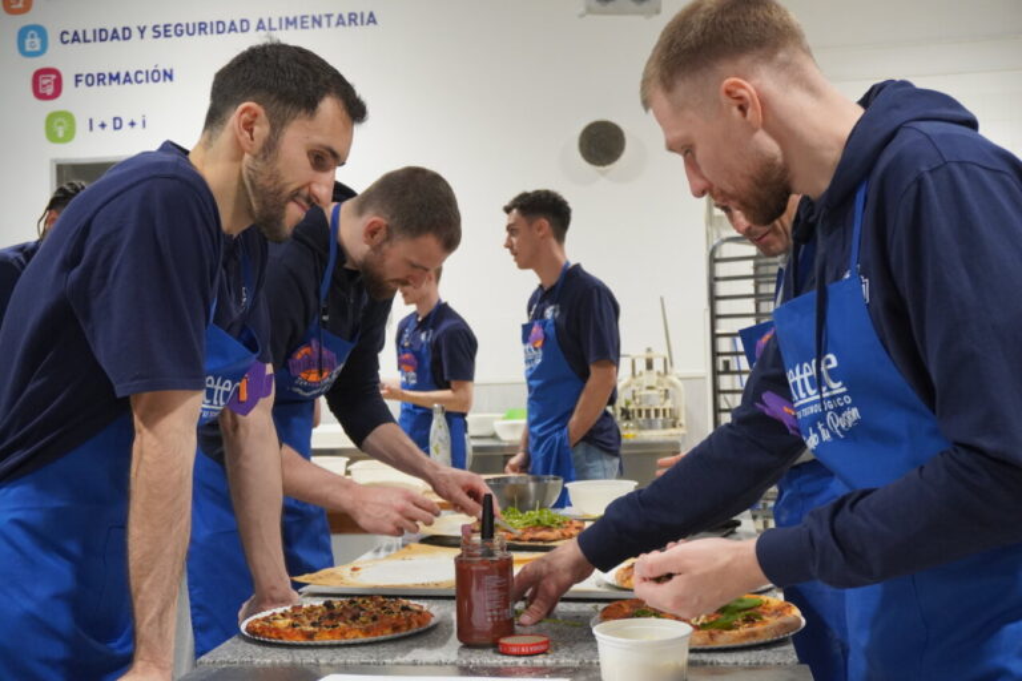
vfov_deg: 30.8
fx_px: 1235
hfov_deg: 45.0
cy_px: 340
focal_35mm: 44
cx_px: 511
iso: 1600
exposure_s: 1/160
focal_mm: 29
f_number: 5.6
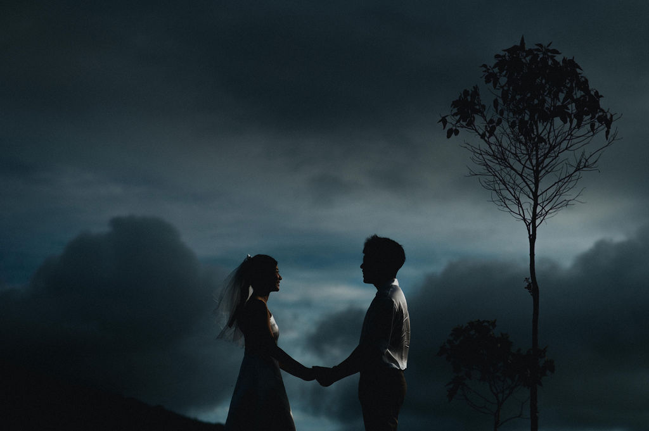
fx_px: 1573
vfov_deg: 15.6
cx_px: 320
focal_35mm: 87
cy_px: 216
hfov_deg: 23.3
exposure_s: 1/8000
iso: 100
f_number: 2.8
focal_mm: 85
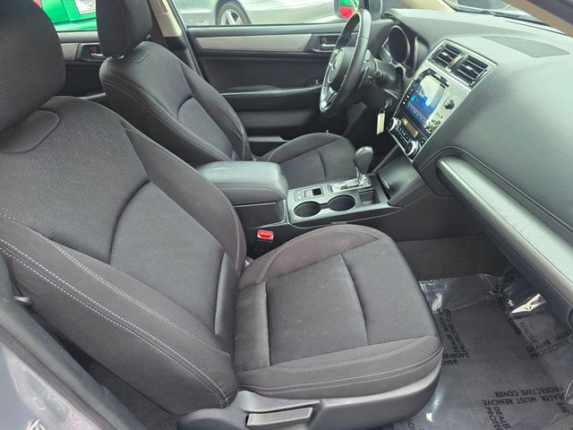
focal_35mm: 23
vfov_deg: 58.9
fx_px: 381
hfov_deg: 73.9
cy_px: 215
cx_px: 286
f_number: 1.7
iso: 200
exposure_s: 1/120
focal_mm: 6.3
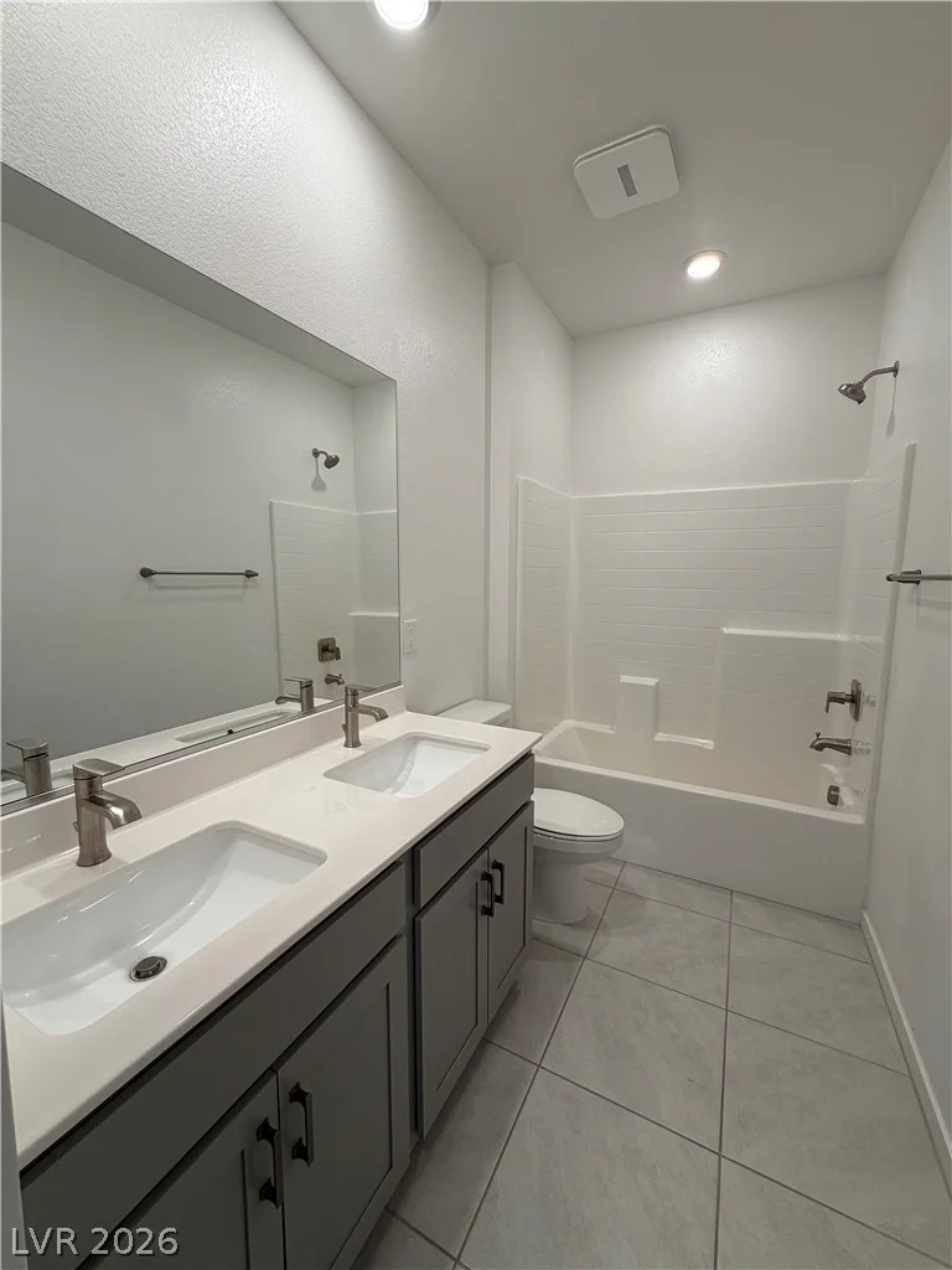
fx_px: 513
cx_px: 476
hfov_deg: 85.7
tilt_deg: -7.5
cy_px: 635
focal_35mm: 14
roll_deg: -1.0
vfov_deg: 102.1
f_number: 2.2
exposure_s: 1/120
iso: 125
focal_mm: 2.22
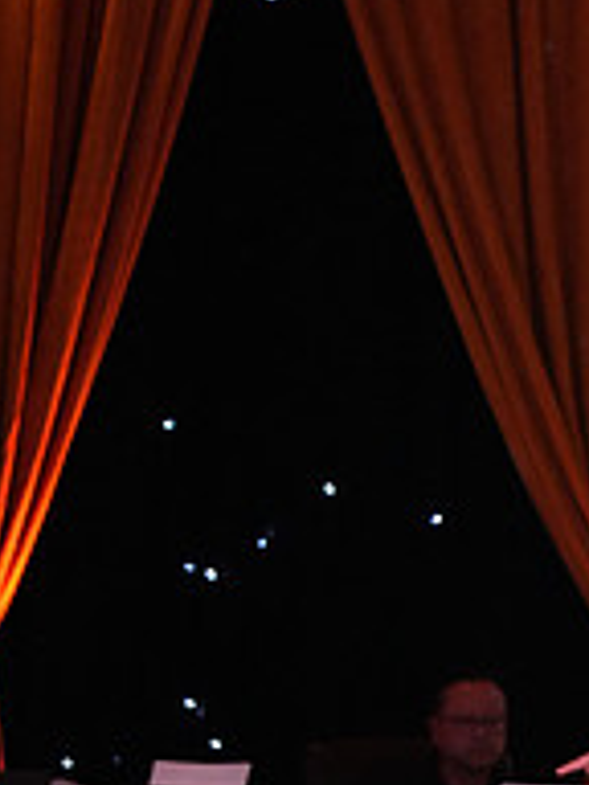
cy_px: 965
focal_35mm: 294
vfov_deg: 6.7
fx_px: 6670
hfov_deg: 5.0
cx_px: 771
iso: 6400
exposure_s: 1/400
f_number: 5
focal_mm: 101
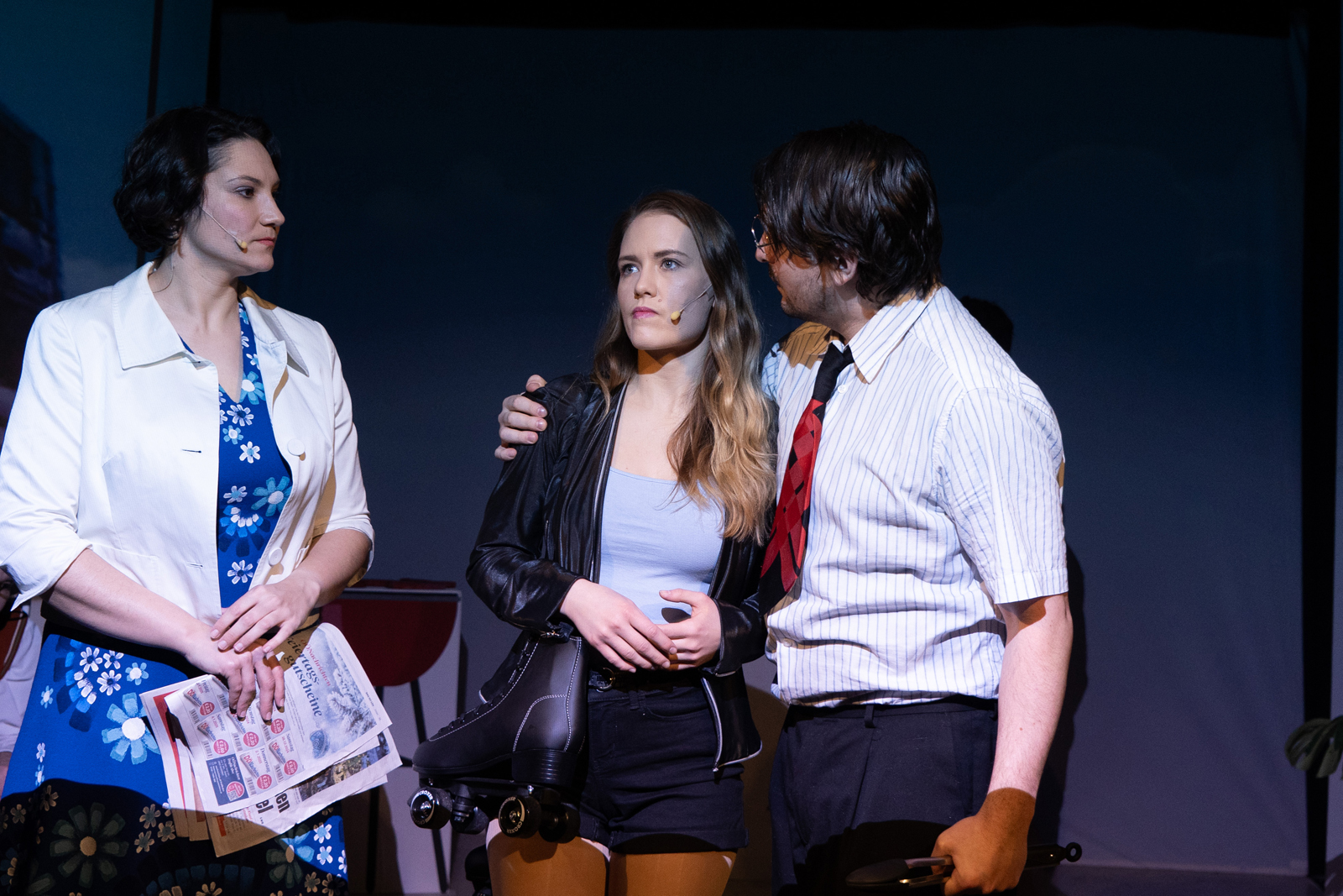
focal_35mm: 42
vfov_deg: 31.9
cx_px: 672
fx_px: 1567
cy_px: 448
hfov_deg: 46.4
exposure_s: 1/200
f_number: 4
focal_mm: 28
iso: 2000
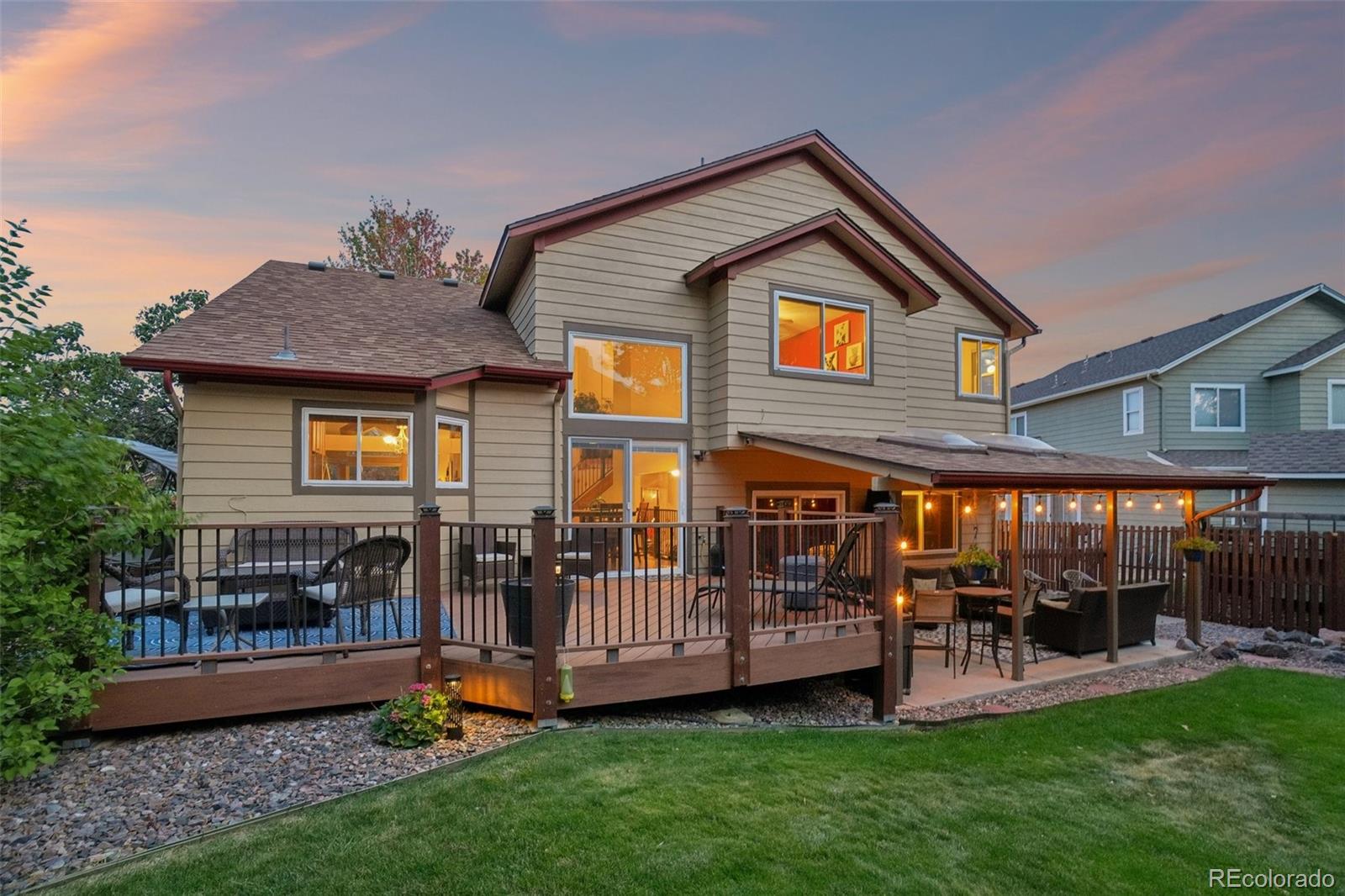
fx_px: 560
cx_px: 672
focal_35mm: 15
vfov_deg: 77.3
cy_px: 448
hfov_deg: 100.4
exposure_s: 1/1.67
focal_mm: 10
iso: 400
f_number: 8
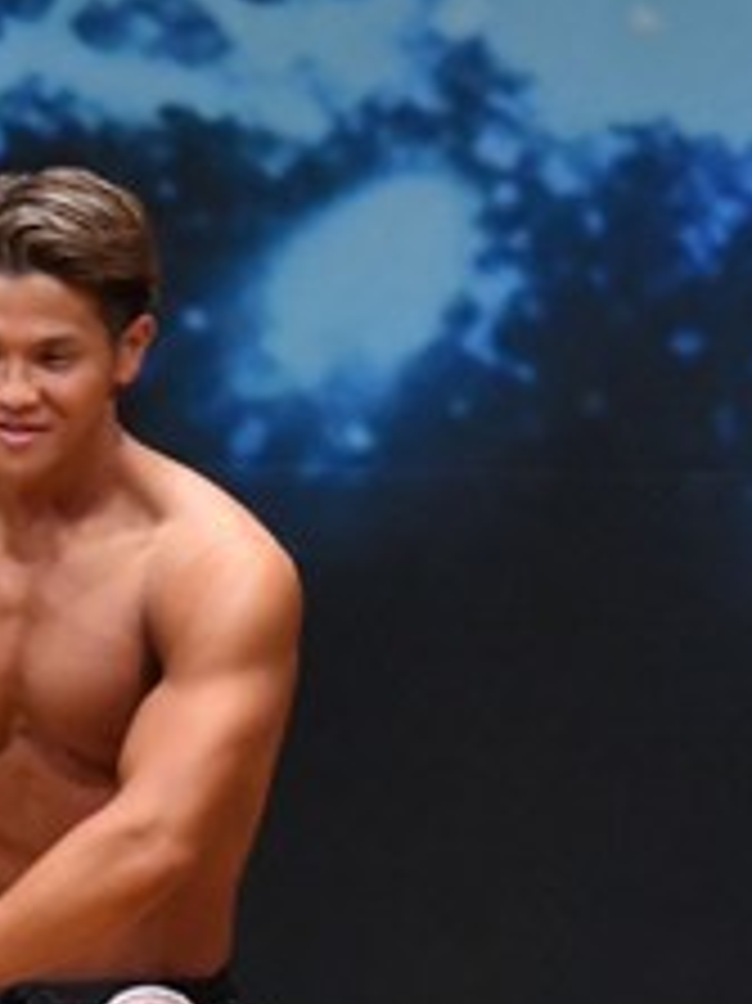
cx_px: -97
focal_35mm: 951
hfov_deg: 1.6
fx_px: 27573
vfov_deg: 2.1
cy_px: 1004
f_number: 5.6
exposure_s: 1/400
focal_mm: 190
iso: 6400
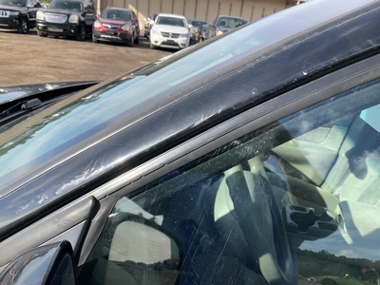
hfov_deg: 61.7
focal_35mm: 29
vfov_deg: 48.2
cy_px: 142
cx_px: 190
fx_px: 318
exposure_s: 1/709
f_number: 1.8
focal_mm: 3
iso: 25
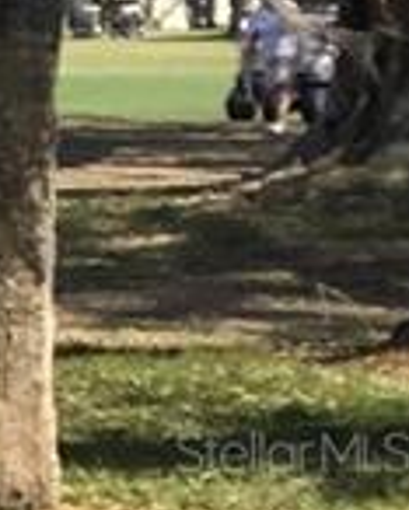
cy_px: 451
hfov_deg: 5.5
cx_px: -1150
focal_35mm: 248
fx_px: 3749
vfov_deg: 7.8
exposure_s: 1/886
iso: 25
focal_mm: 3.3
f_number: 2.4
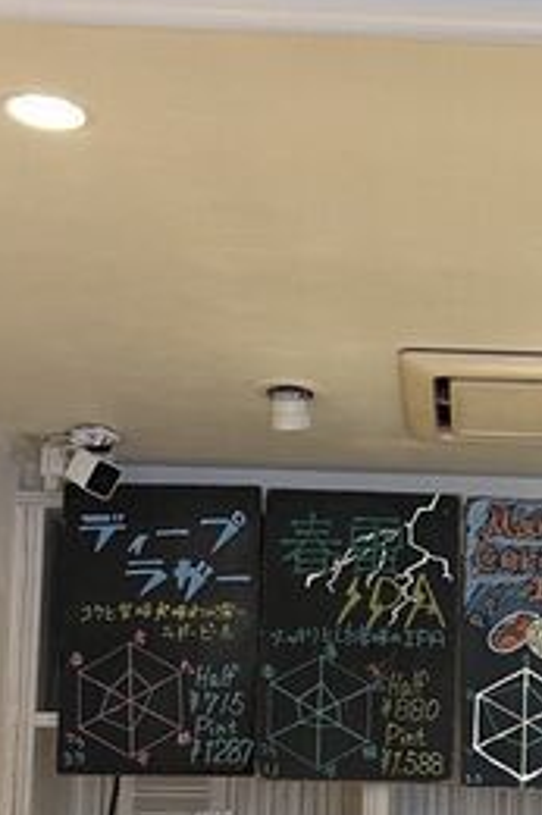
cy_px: 765
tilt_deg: +5.2
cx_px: 608
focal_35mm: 79
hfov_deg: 16.7
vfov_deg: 24.8
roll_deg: -0.7
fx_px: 1786
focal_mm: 5.1
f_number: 1.6
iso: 100
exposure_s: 1/50
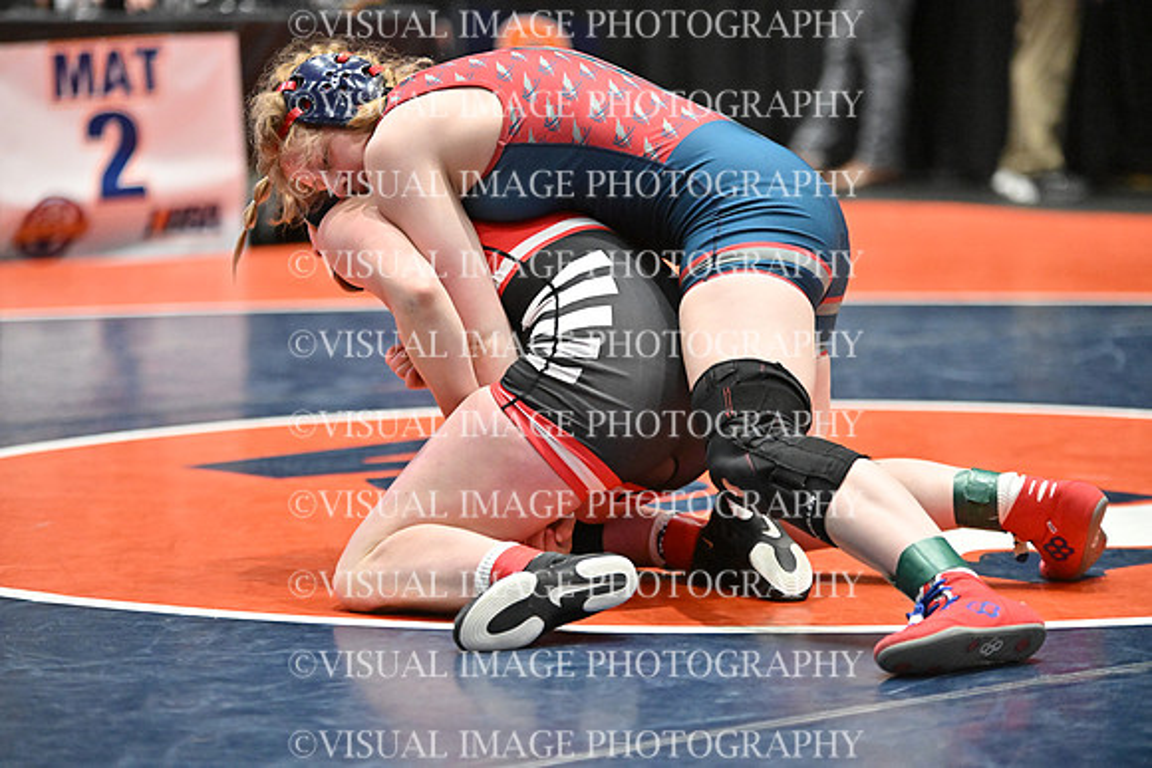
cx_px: 576
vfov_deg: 9.2
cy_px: 384
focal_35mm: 150
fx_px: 4801
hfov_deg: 13.7
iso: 6400
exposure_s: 1/1250
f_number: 2.8
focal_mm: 150
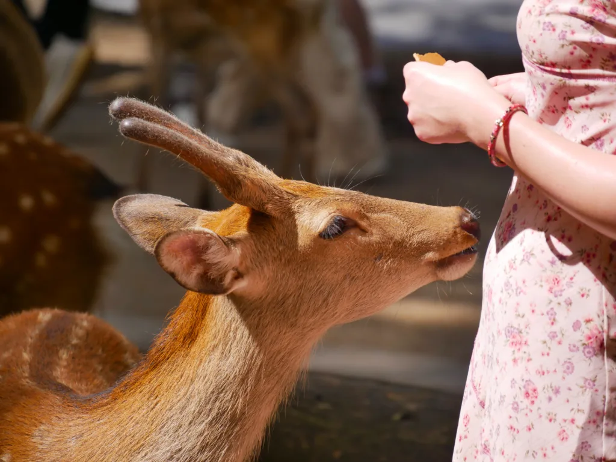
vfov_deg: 5.3
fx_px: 4985
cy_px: 231
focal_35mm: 280
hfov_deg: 7.1
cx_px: 308
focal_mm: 140
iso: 200
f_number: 5.6
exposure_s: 1/640
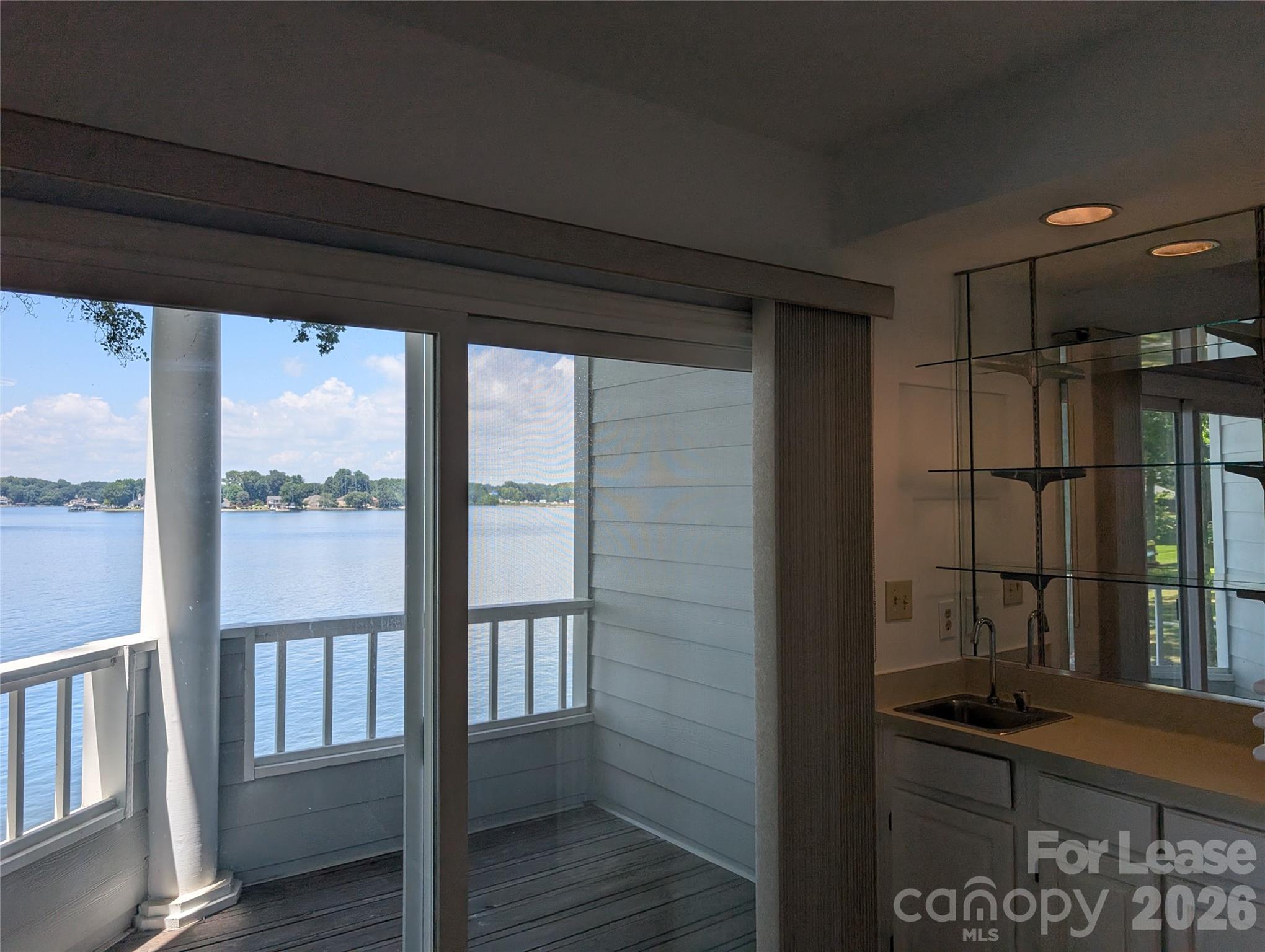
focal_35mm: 24
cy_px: 476
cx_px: 632
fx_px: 878
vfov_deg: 56.9
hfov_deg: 71.5
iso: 21
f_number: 1.68
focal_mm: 6.9
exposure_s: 1/420
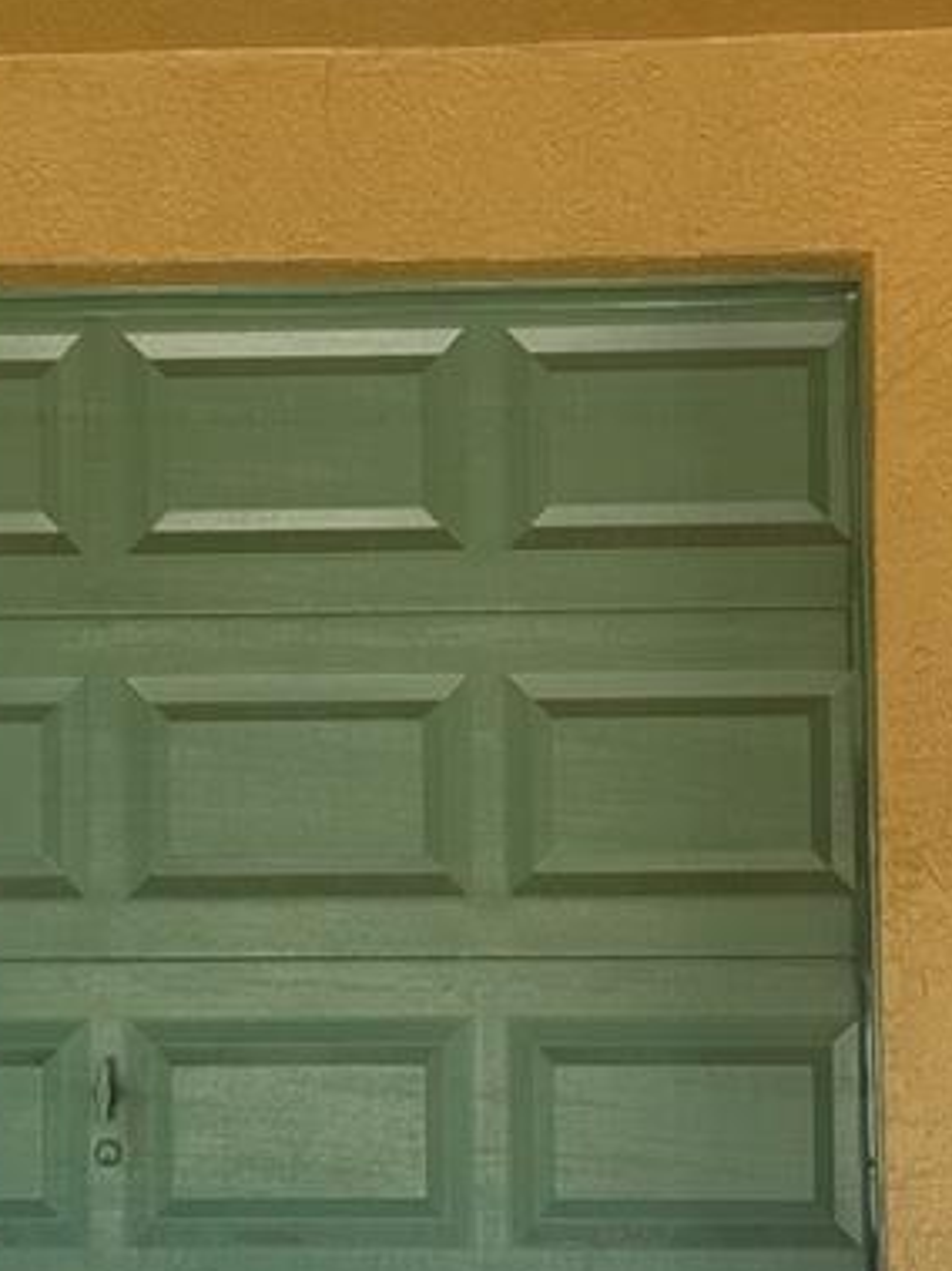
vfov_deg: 25.6
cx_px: 546
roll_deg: +1.1
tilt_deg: +0.6
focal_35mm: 76
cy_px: 755
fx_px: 2788
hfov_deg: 19.4
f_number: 1.78
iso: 64
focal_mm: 6.86
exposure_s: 1/158
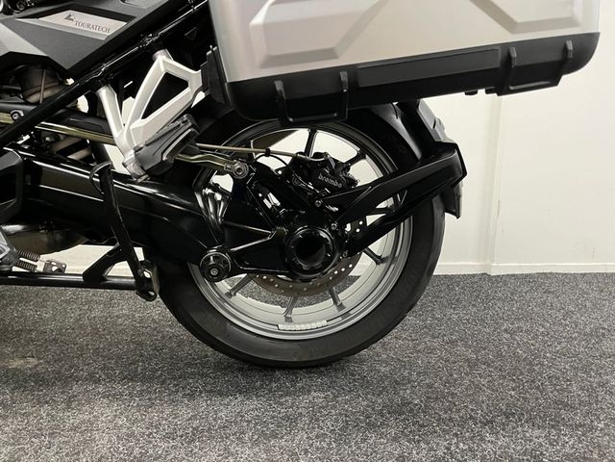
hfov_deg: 67.3
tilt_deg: -10.1
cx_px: 308
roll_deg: -2.9
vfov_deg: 53.1
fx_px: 462
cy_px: 231
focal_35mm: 26
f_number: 1.6
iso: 320
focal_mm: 5.1
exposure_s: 1/50
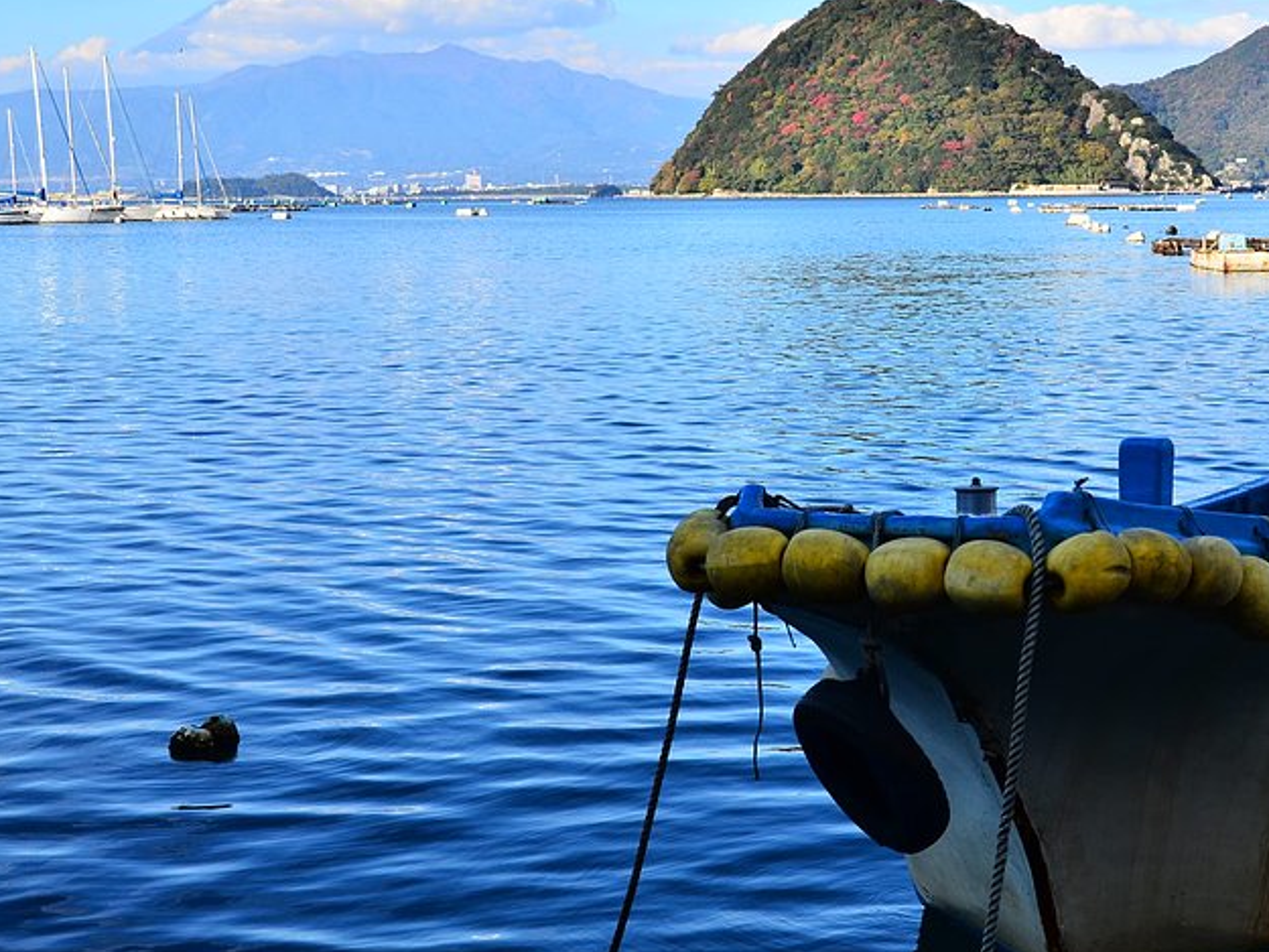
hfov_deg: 29.0
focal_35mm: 66
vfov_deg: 22.3
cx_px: 934
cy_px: 447
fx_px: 2420
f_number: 8
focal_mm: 28
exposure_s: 1/250
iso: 100
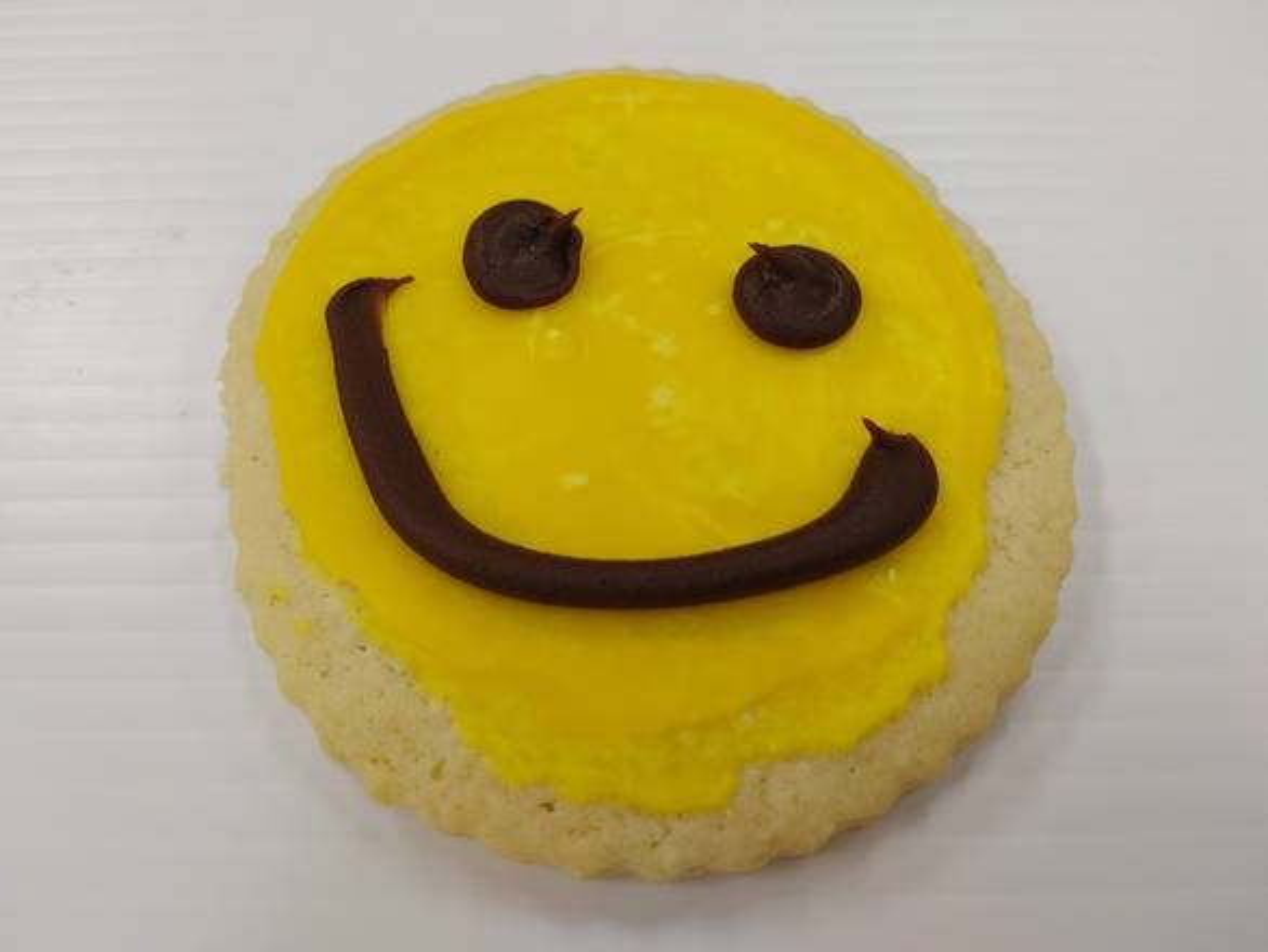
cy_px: 476
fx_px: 953
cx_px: 634
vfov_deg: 53.1
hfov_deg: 67.3
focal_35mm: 26
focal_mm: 4.81
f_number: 1.8
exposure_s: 1/120
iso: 300
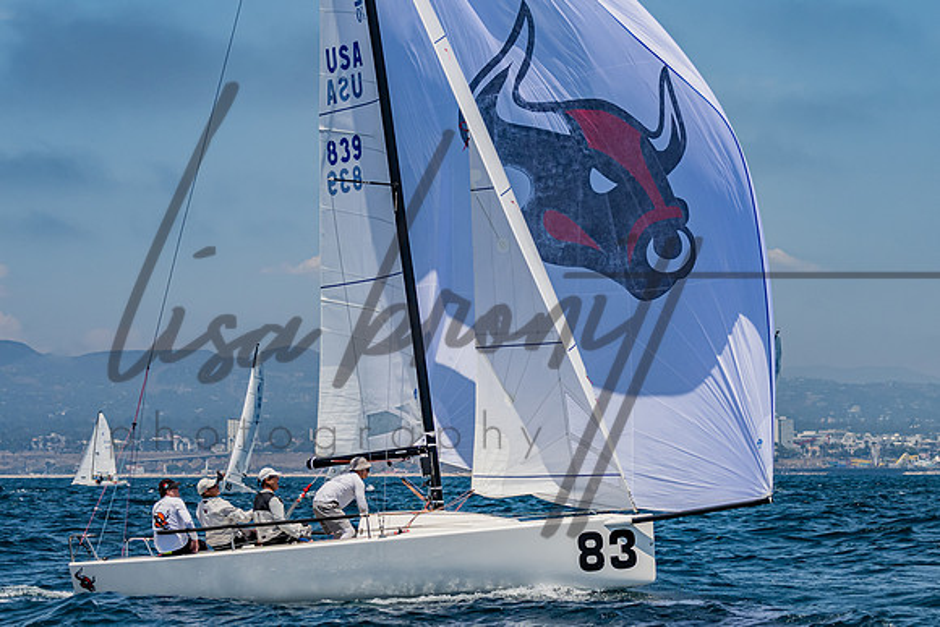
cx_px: 529
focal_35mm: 150
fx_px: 3918
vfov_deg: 9.2
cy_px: 351
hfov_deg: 13.7
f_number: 6.3
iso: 400
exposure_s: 1/2000
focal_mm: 92
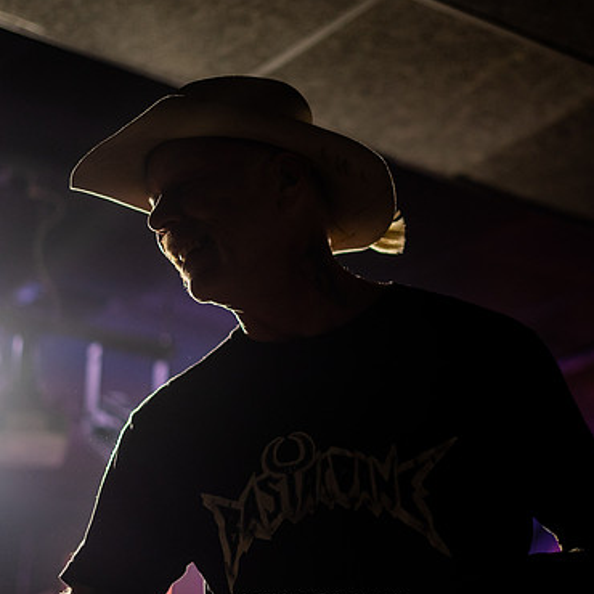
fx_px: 1611
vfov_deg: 20.9
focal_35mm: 83
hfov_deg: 20.8
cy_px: 240
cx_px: 392
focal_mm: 50
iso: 1000
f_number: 1.8
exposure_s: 1/400
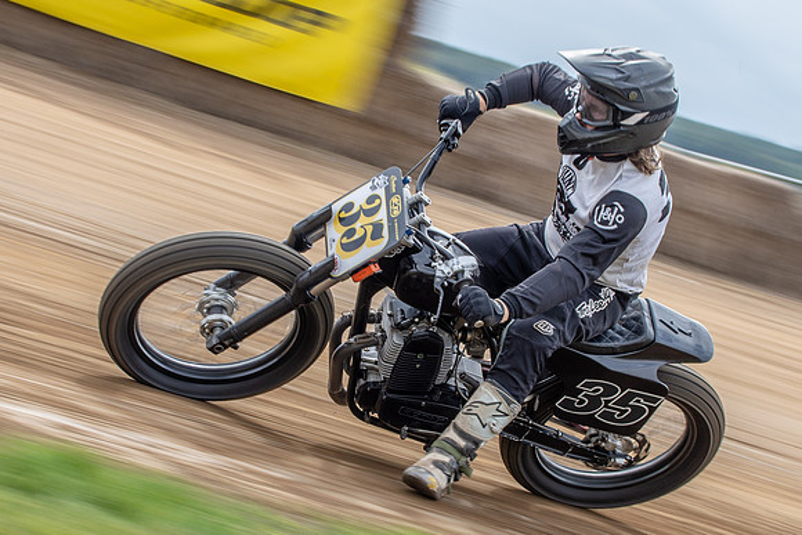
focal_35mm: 146
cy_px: 241
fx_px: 3256
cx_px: 388
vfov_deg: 9.4
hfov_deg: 14.0
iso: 125
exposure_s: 1/100
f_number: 10
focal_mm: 56
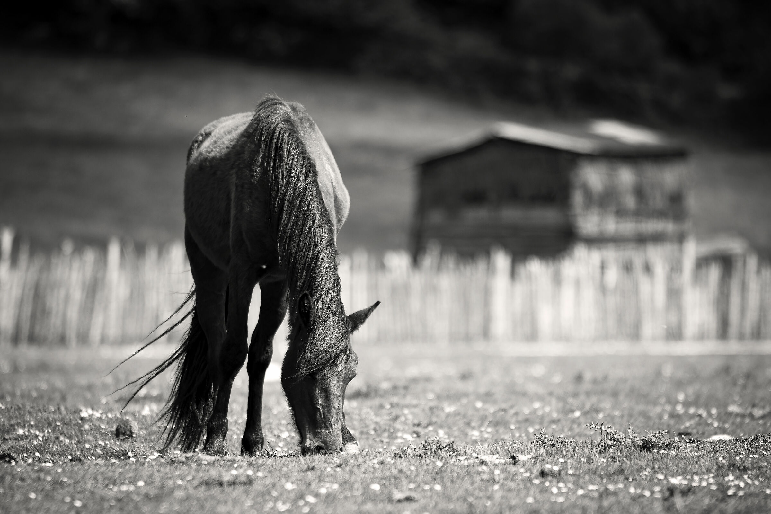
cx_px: 386
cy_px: 257
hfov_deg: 6.9
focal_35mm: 300
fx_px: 6424
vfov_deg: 4.6
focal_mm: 200
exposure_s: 1/1000
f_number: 2.8
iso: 100
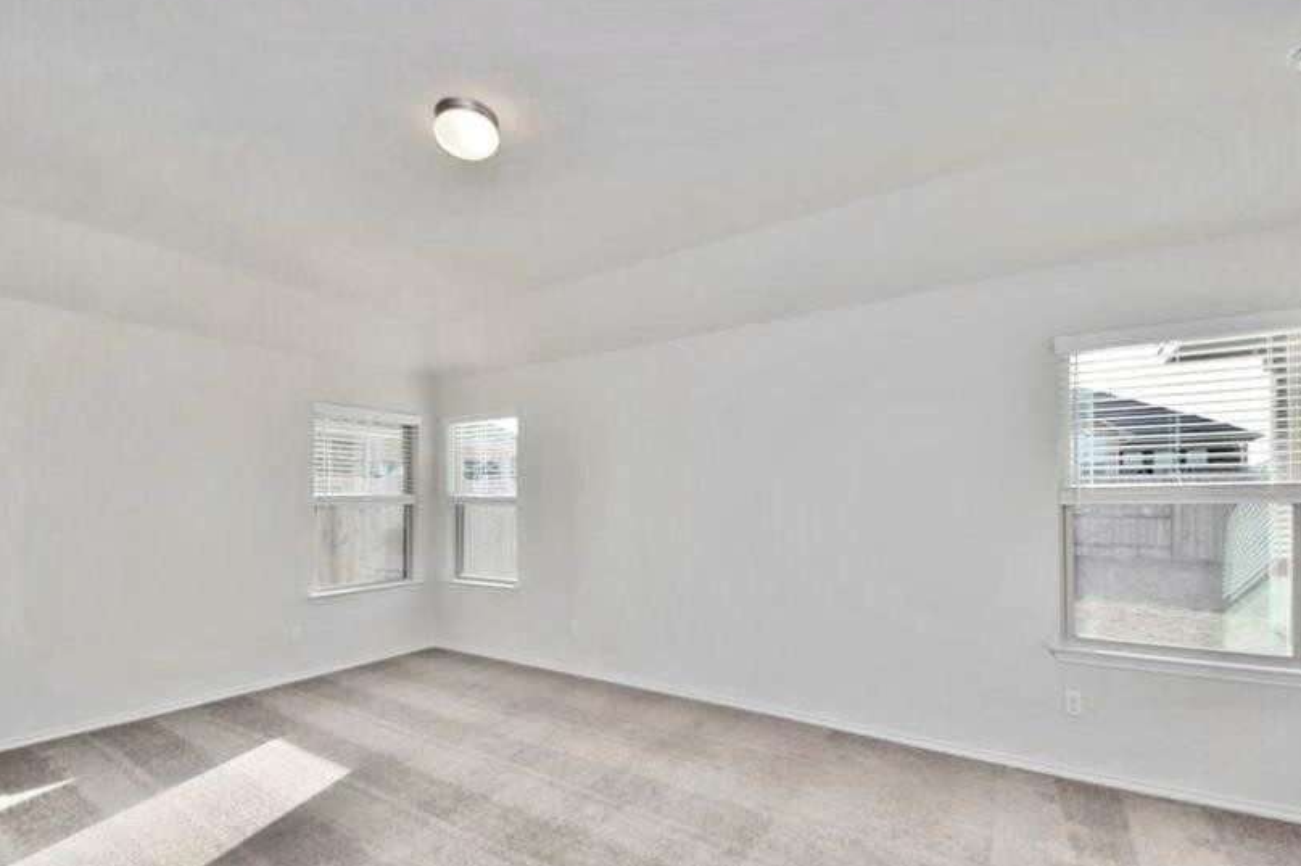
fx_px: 542
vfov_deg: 76.5
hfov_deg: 100.4
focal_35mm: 15
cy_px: 517
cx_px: 657
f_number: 5.6
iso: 110
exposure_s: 1/125
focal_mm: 8
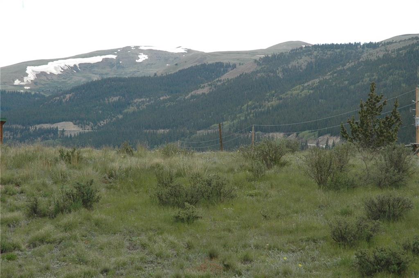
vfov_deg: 13.0
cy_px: 139
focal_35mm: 105
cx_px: 210
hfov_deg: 19.5
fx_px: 1220
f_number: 16
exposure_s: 1/80
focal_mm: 70
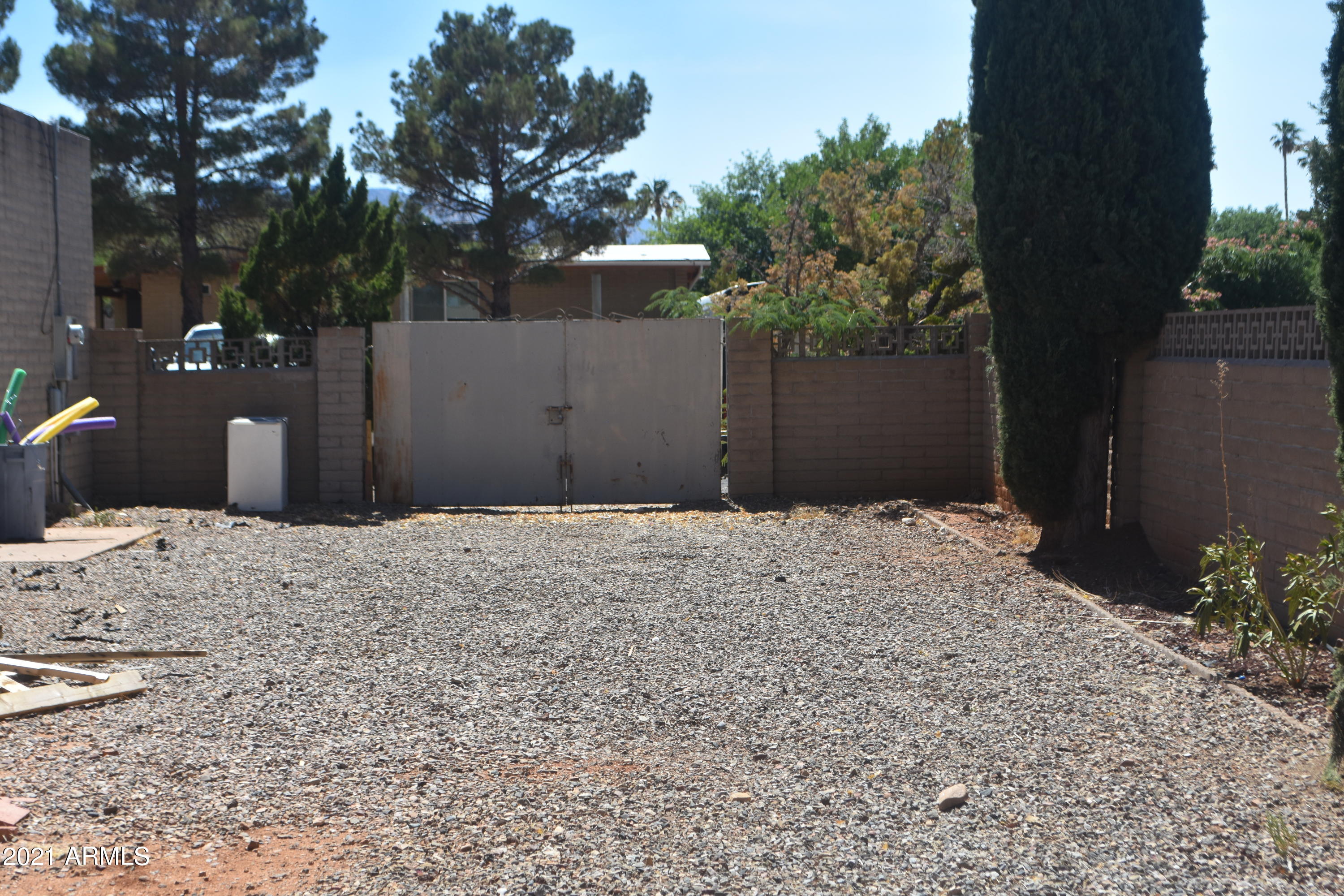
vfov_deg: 21.6
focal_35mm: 63
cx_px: 672
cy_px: 448
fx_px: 2352
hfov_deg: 31.9
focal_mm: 42
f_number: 8
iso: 200
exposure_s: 1/500
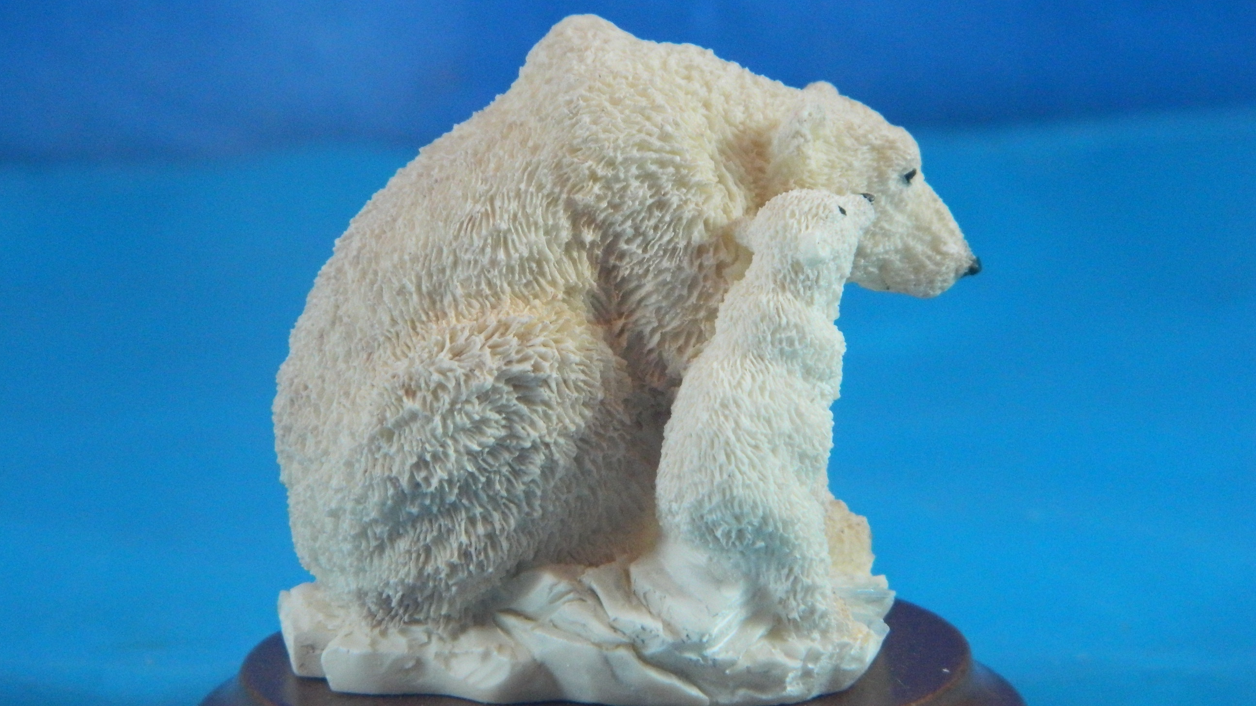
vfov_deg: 8.6
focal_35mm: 141
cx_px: 629
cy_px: 310
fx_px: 4695
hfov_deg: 15.2
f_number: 4.7
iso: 400
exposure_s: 1/25
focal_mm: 23.2
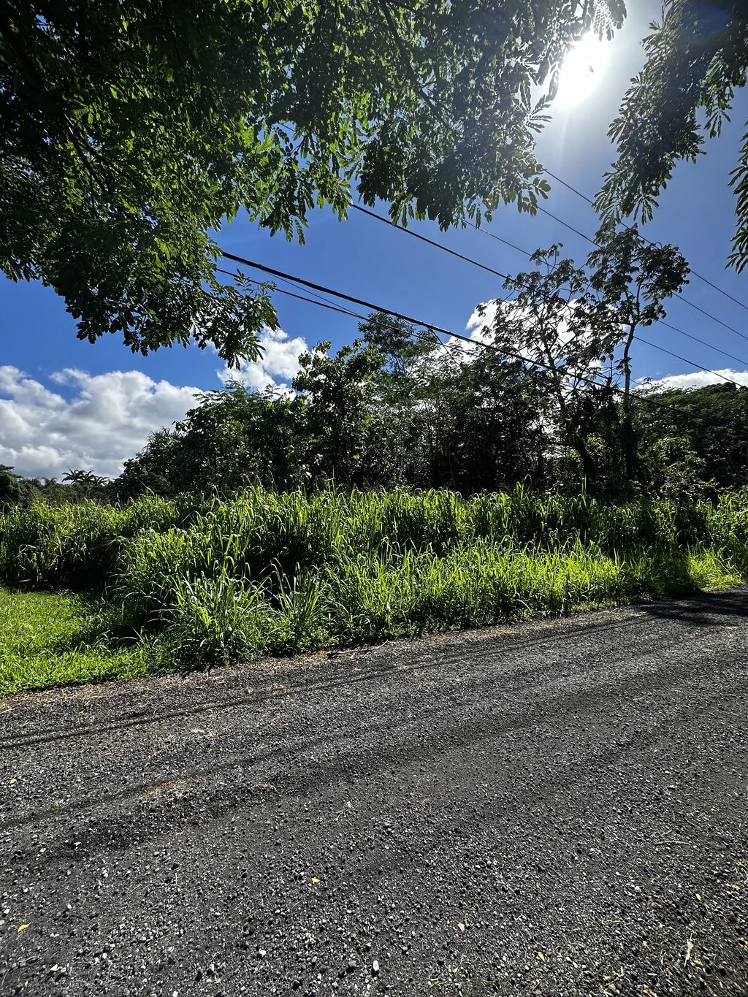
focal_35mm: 14
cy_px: 498
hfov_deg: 85.7
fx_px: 403
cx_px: 374
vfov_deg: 102.1
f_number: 2.2
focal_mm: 2.22
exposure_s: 1/1261
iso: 50
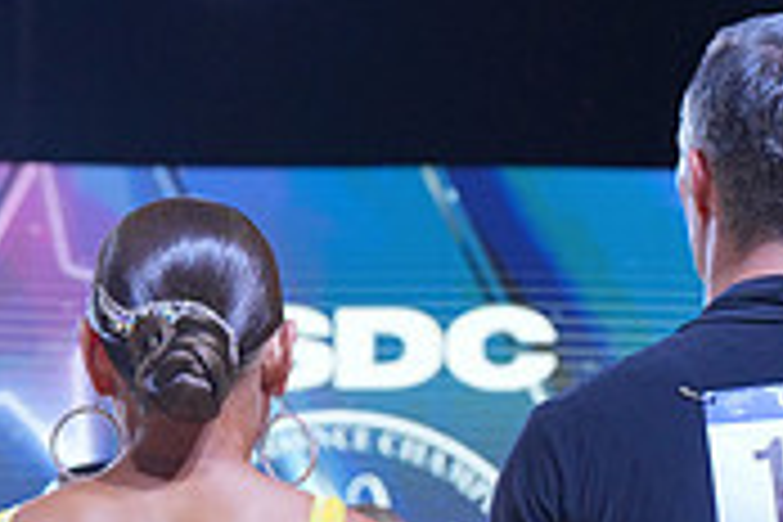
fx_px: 5089
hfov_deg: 8.7
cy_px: 826
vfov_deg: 5.8
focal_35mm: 234
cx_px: 788
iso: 1250
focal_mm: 70
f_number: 5.6
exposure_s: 1/400
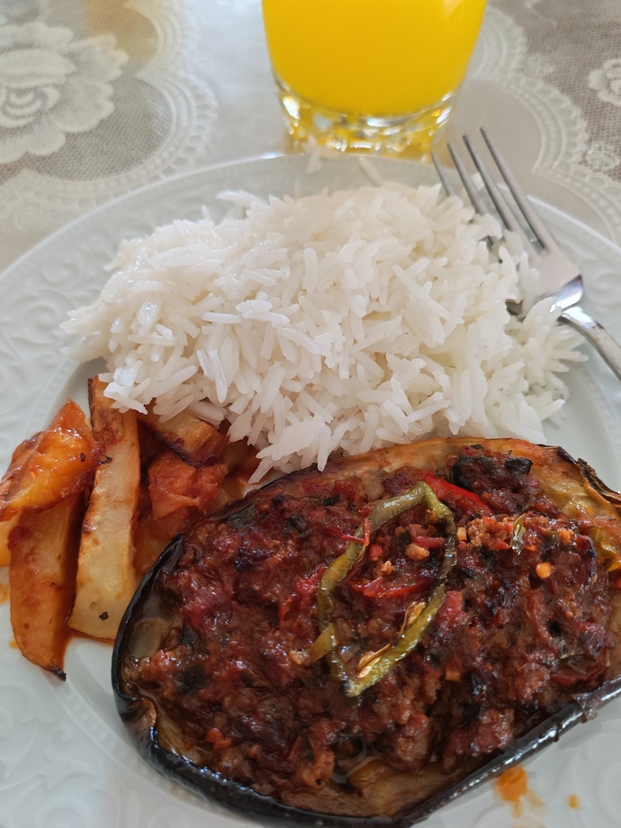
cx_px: 310
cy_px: 414
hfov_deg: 51.4
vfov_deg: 65.3
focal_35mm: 27
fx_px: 646
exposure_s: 1/100
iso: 800
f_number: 1.9
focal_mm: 6.12
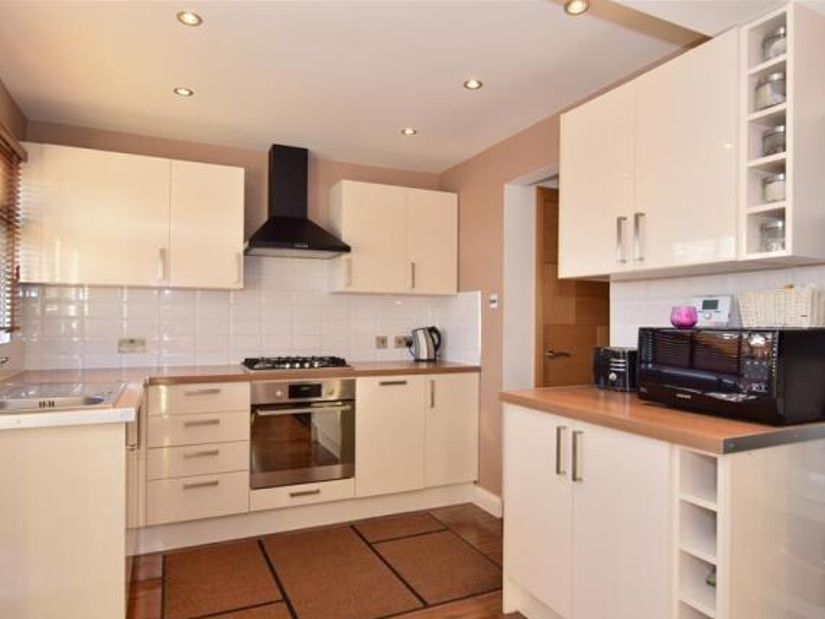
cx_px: 428
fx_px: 514
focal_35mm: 22
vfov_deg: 62.1
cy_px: 315
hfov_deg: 77.5
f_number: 7.1
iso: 400
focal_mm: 13
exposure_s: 1/30
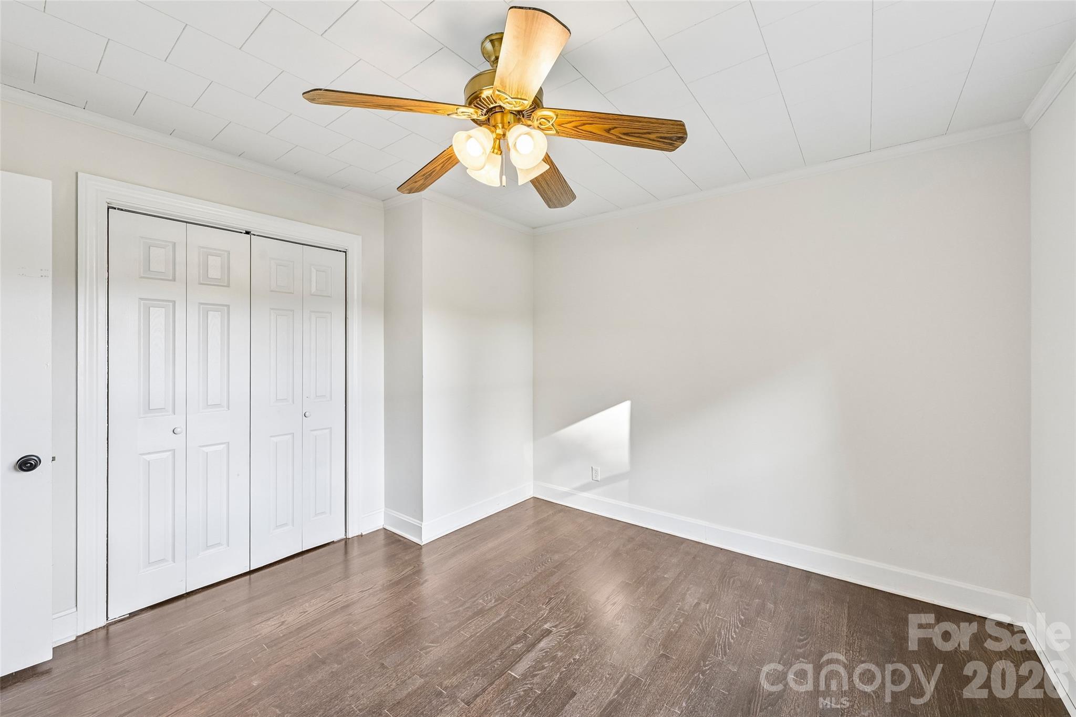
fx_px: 418
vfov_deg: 81.2
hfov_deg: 104.3
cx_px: 538
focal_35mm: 14
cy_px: 358
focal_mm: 14
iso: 125
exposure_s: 1/15
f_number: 8
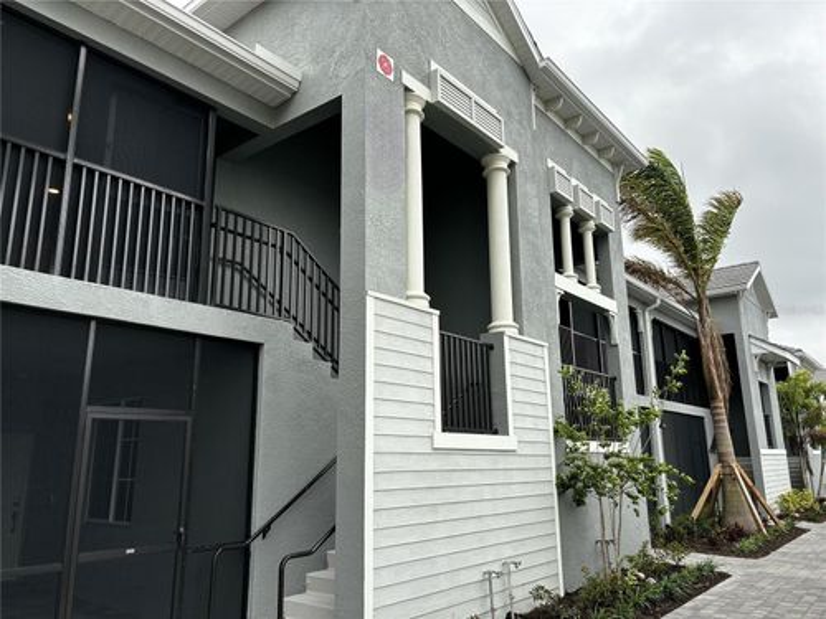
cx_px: 413
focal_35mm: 26
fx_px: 620
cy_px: 310
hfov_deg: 67.3
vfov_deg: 53.1
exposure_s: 1/935
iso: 50
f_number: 1.6
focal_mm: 5.96
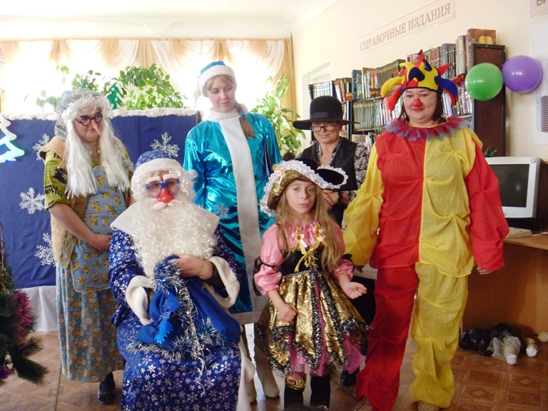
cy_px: 206
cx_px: 274
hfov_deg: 52.6
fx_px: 554
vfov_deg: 40.7
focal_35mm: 35
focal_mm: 6.3
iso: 400
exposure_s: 1/30
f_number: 3.5
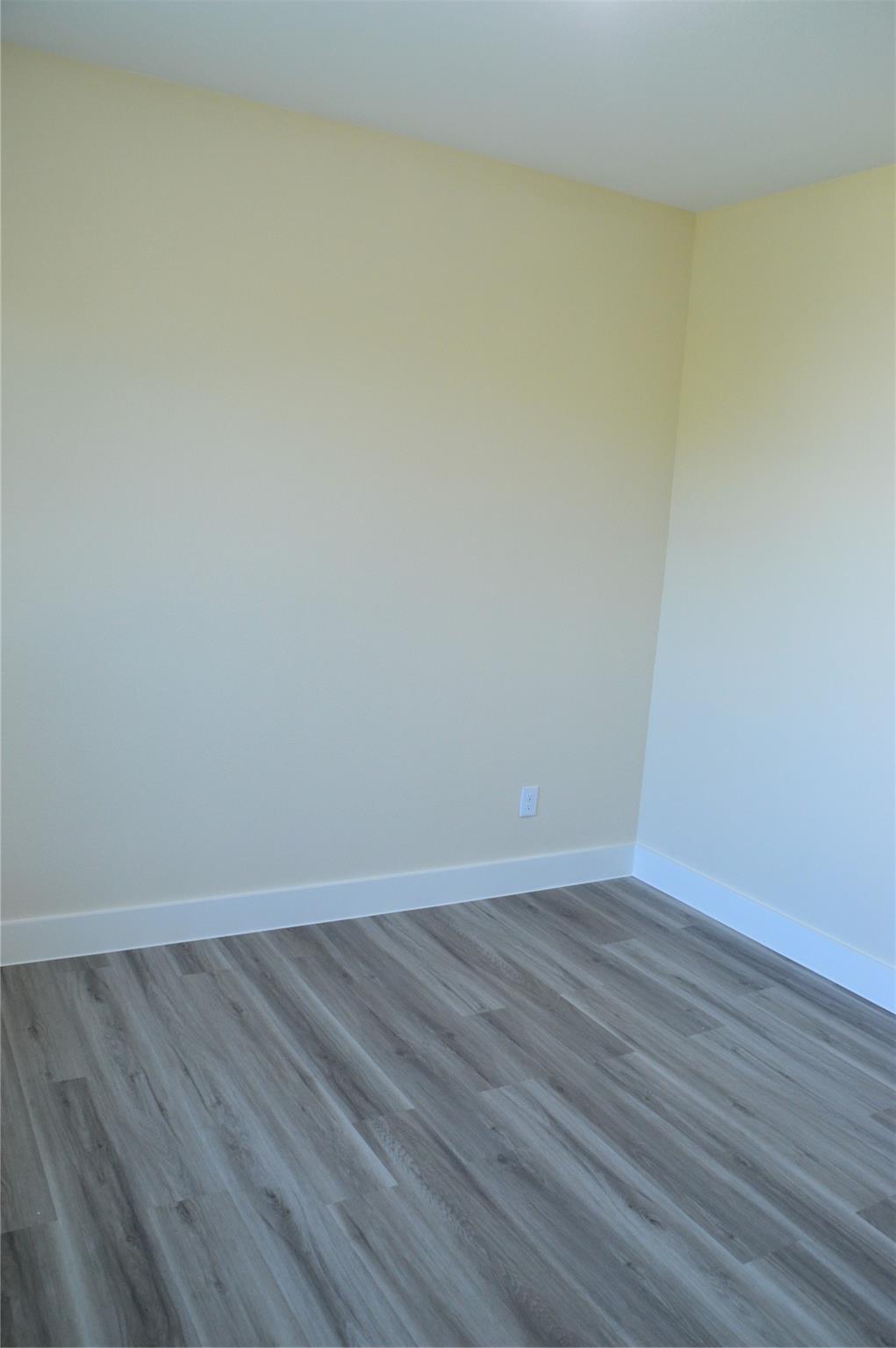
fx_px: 1010
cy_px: 674
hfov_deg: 47.9
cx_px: 448
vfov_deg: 67.4
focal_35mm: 27
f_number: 8
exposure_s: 1/60
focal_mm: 18
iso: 800
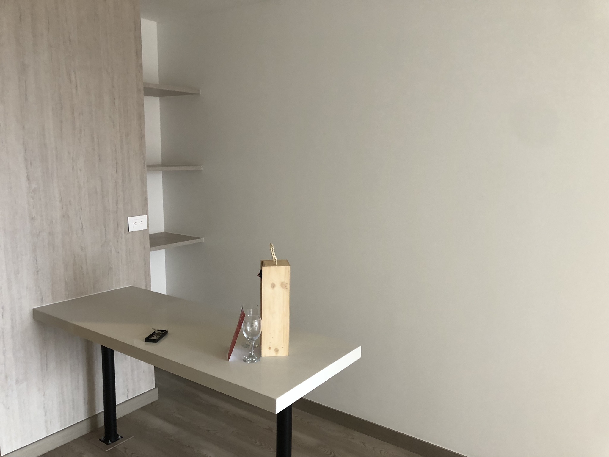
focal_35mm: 28
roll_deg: +0.1
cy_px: 228
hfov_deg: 63.4
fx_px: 493
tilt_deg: -7.2
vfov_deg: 49.7
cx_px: 304
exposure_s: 1/15
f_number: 1.8
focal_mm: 3.99
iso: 40
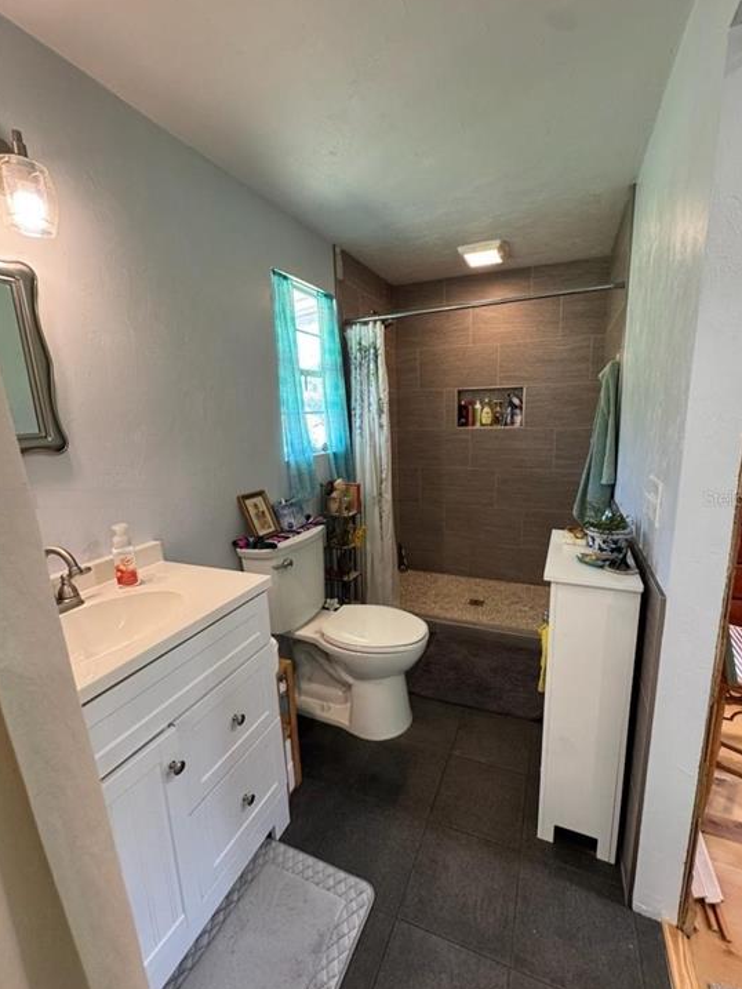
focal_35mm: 15
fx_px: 429
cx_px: 390
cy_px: 498
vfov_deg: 98.2
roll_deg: +1.6
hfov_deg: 81.7
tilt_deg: -12.2
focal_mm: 2.22
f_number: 2.2
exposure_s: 1/60
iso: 160
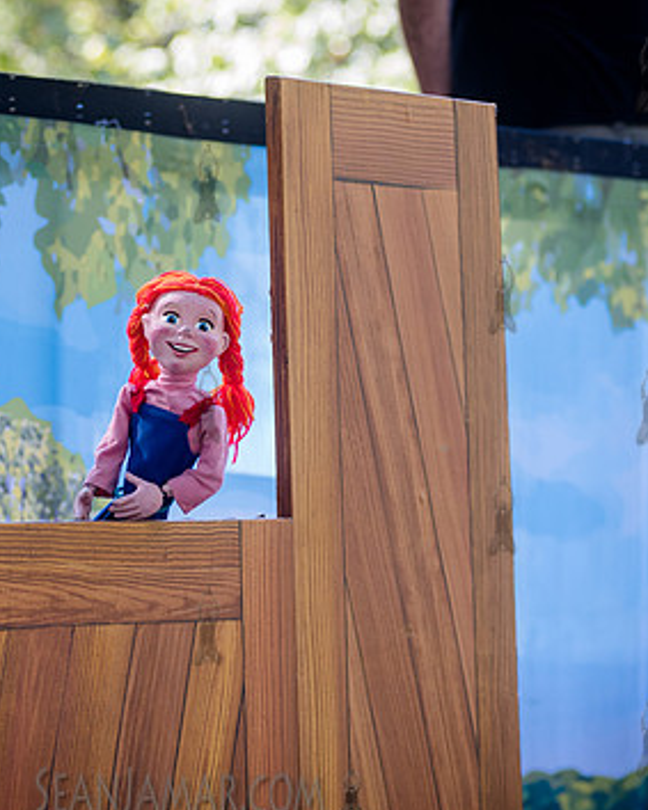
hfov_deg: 7.0
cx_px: 168
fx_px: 5276
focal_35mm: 220
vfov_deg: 8.8
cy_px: 475
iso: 500
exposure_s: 1/250
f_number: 3.5
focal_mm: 120
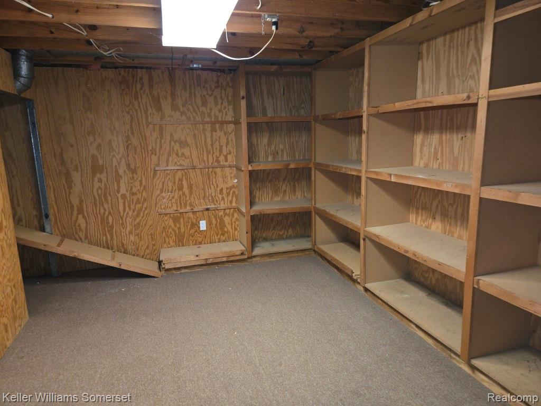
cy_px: 203
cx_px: 270
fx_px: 359
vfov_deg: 58.9
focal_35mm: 23
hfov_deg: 73.9
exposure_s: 1/13.4
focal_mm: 5.4
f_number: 1.8
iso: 125
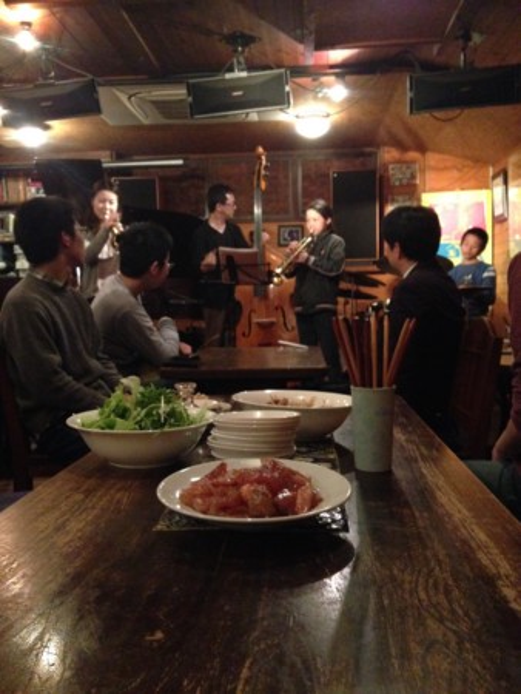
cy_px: 347
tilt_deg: +0.7
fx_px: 662
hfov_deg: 43.0
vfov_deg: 55.3
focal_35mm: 33
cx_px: 260
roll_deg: +3.0
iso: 800
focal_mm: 4.12
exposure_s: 1/15
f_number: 2.4
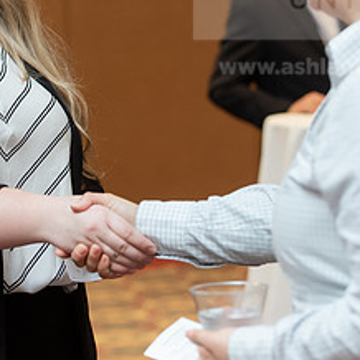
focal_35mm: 158
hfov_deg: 11.1
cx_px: 144
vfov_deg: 11.0
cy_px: 102
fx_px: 1859
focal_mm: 70
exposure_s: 1/200
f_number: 3.5
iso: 1600
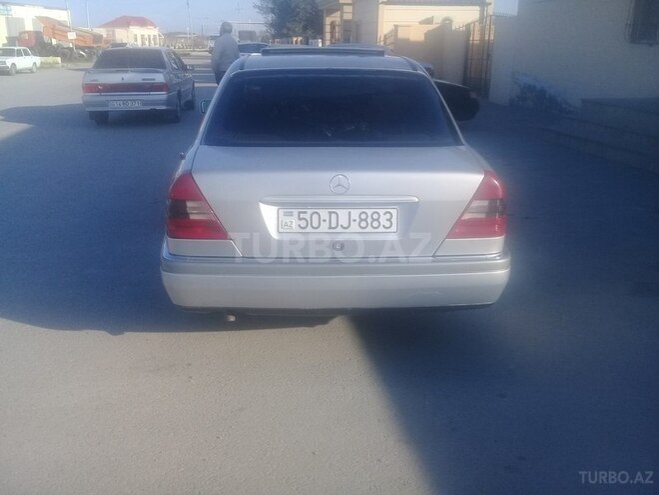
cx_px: 330
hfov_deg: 58.4
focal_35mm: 31
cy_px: 248
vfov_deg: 45.4
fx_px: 590
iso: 50
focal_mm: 3.3
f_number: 2.2
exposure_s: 1/858
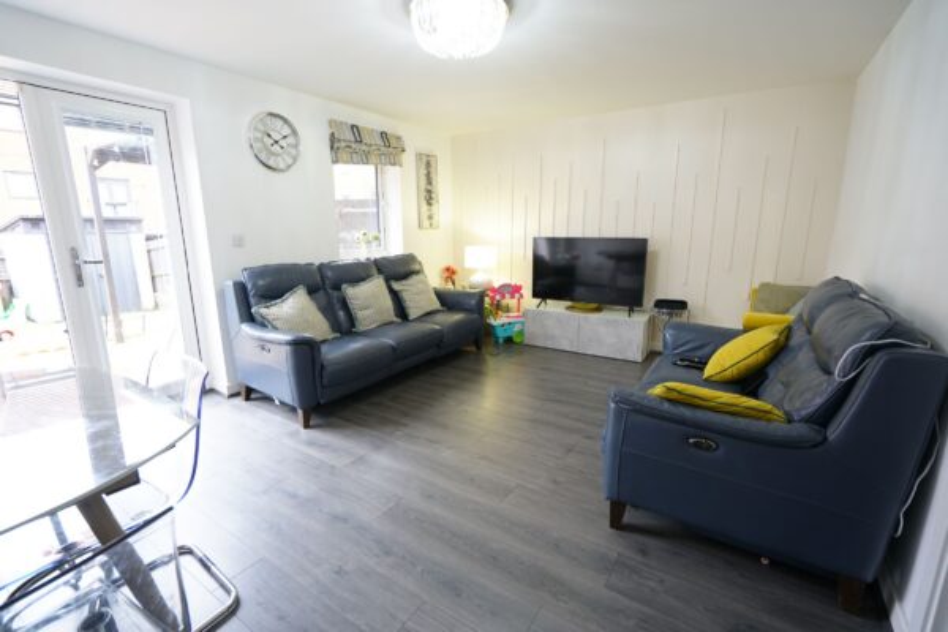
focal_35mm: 16
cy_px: 316
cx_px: 474
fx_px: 421
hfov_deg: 96.7
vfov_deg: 73.7
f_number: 4
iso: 400
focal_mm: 16
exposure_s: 1/25
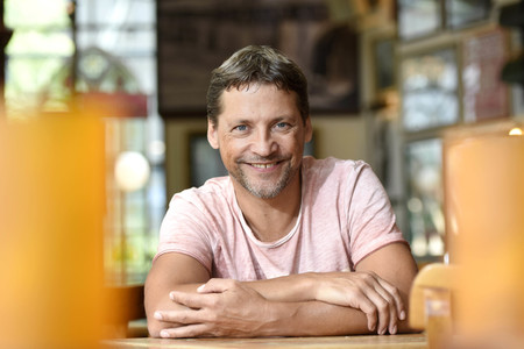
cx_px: 262
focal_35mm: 123
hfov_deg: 16.7
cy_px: 174
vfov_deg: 11.1
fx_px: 1790
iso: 640
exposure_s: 1/320
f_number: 3.2
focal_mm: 82
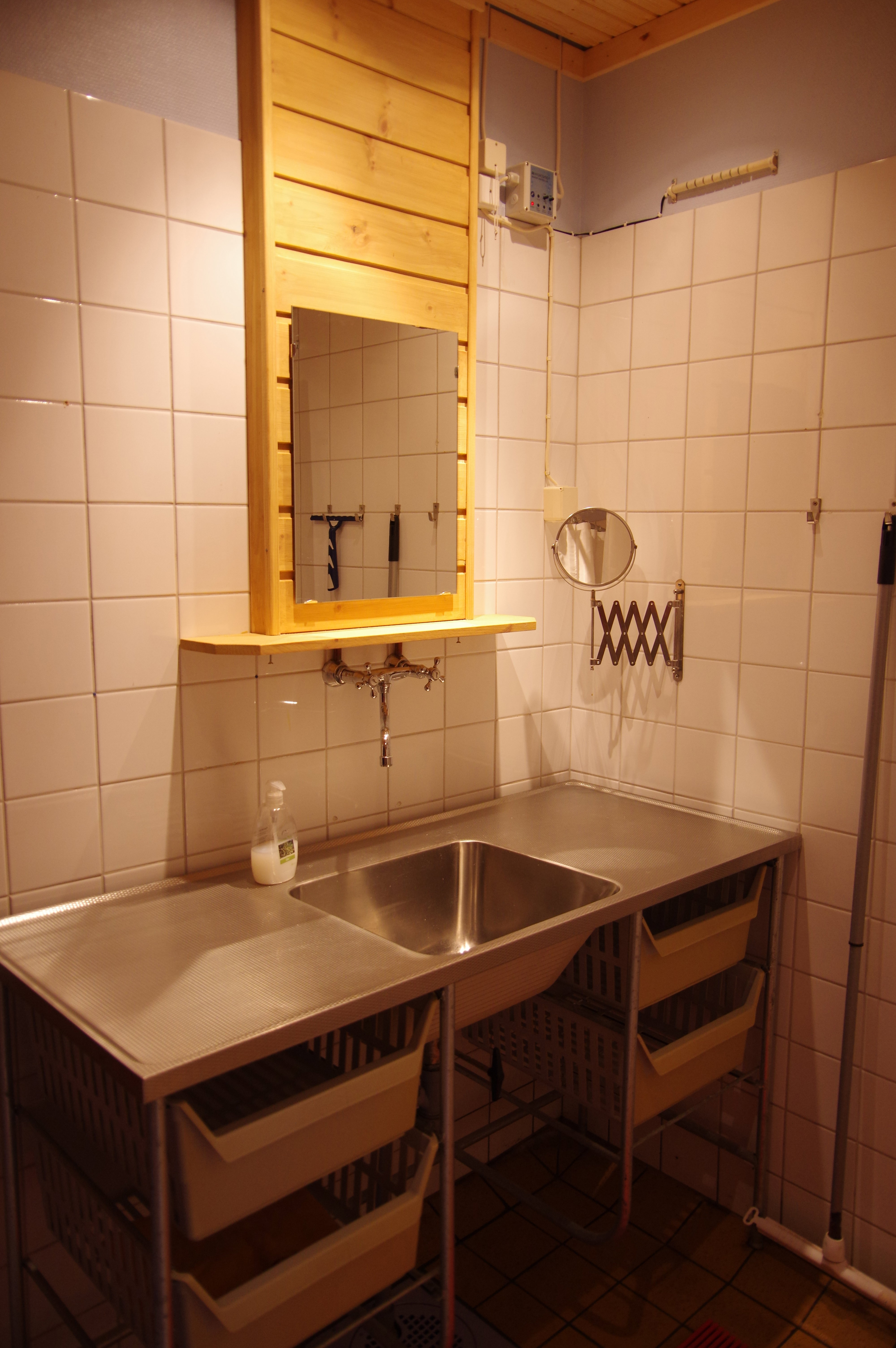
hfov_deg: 47.8
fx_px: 1010
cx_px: 448
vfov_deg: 67.4
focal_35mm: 27
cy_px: 674
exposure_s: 1/40
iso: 800
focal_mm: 18
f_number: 3.5
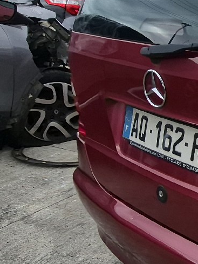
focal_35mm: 51
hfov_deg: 20.9
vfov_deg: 37.5
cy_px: 131
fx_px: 389
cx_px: 345
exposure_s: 1/1111
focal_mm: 1.74
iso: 40
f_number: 2.2
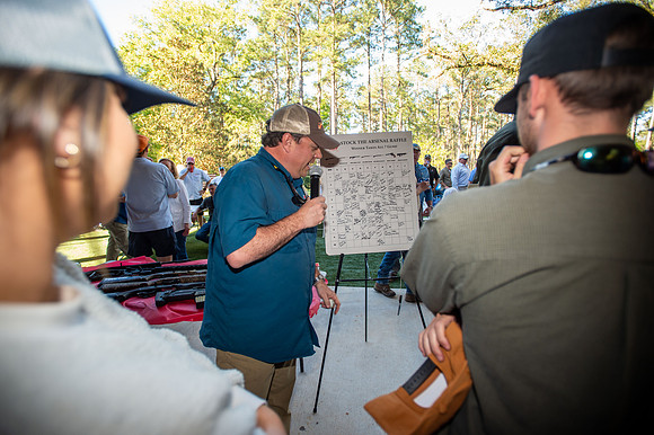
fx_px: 309
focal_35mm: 17
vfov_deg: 70.4
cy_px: 218
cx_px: 327
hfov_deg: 93.3
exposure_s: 1/125
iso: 160
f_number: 3.2
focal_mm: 17
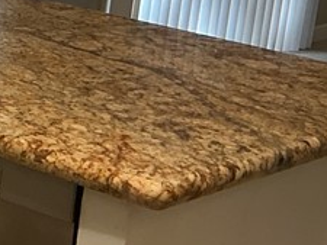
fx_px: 1248
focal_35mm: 132
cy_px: 32
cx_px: -401
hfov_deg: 12.4
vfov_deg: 11.2
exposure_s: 1/60
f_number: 1.8
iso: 64
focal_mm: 3
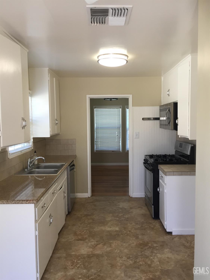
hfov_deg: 48.2
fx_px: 235
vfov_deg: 61.7
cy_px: 140
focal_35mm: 29
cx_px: 105
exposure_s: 1/40
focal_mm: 4.15
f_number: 2.2
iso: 32
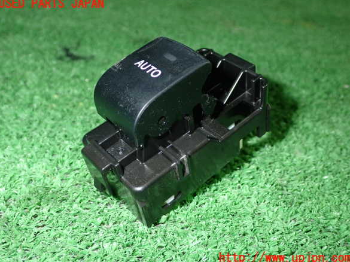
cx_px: 175
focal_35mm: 39
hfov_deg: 47.9
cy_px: 131
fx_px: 394
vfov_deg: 36.8
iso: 400
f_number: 8
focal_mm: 6.83
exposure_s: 1/40
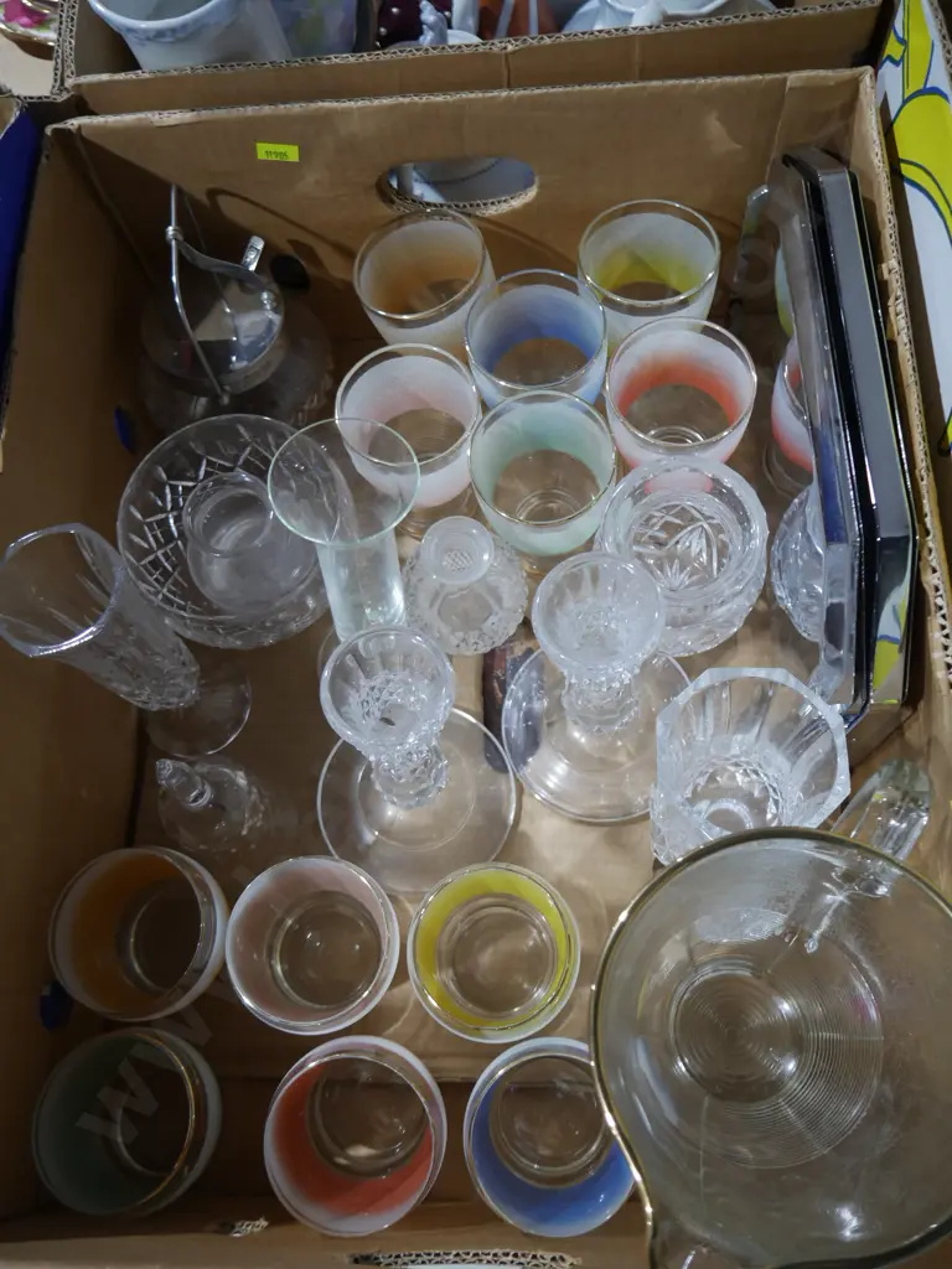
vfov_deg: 63.4
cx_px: 476
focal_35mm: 28
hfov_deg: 49.7
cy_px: 634
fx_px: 1027
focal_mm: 14
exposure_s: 1/60
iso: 640
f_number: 3.5
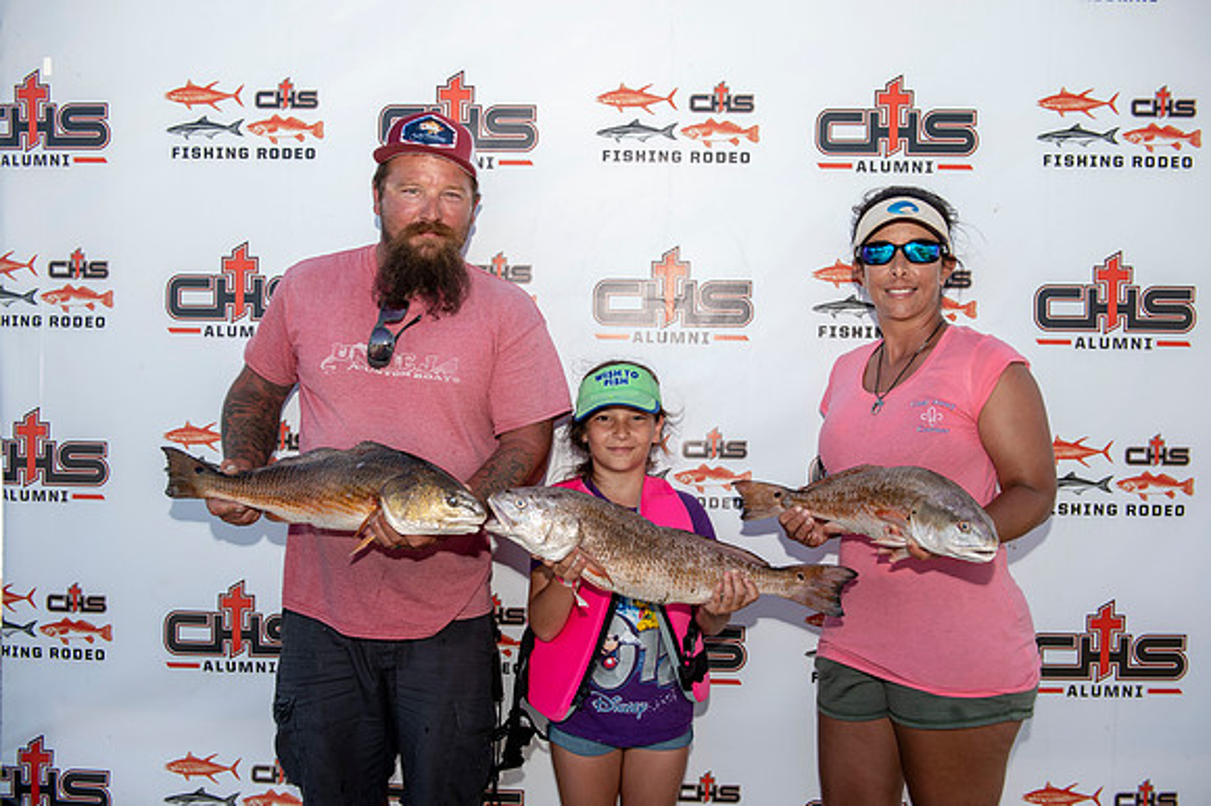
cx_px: 606
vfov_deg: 41.1
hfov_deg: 58.7
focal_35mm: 32
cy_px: 403
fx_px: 1076
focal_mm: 32
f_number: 4.5
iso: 50
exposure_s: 1/200
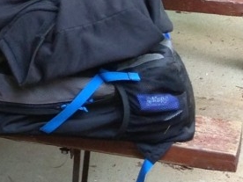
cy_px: -199
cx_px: -102
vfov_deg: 7.4
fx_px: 1341
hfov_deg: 10.1
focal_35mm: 191
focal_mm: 4.13
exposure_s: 1/60
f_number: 2.4
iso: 64
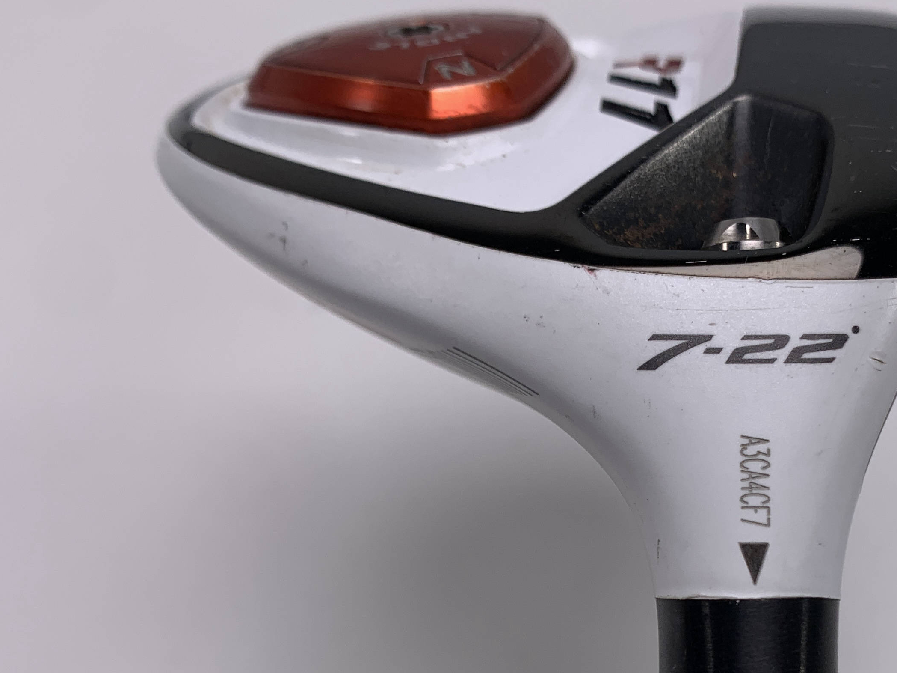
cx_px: 578
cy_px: 519
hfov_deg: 37.9
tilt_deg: -54.6
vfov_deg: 28.6
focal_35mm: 50
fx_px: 1295
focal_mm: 4.25
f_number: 1.8
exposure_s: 1/385
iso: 25
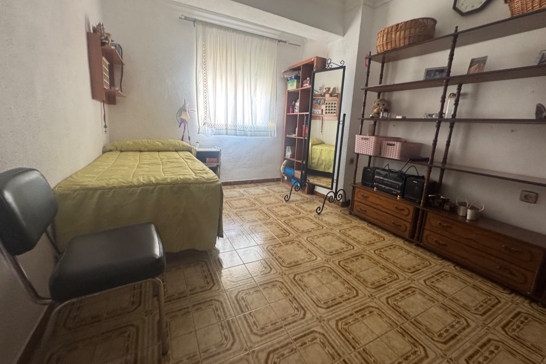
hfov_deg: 100.4
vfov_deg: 77.2
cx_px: 271
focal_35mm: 15
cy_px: 166
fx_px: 228
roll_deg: -3.3
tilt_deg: -10.3
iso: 320
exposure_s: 1/66
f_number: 2.2
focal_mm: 2.22
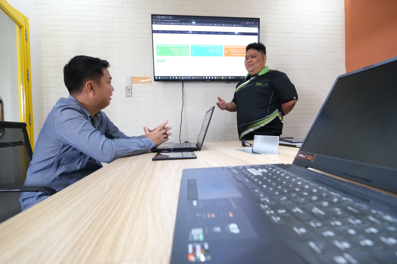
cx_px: 198
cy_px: 132
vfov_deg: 67.4
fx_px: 198
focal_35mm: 18
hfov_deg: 90.0
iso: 4000
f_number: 4.5
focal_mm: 12
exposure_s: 1/125
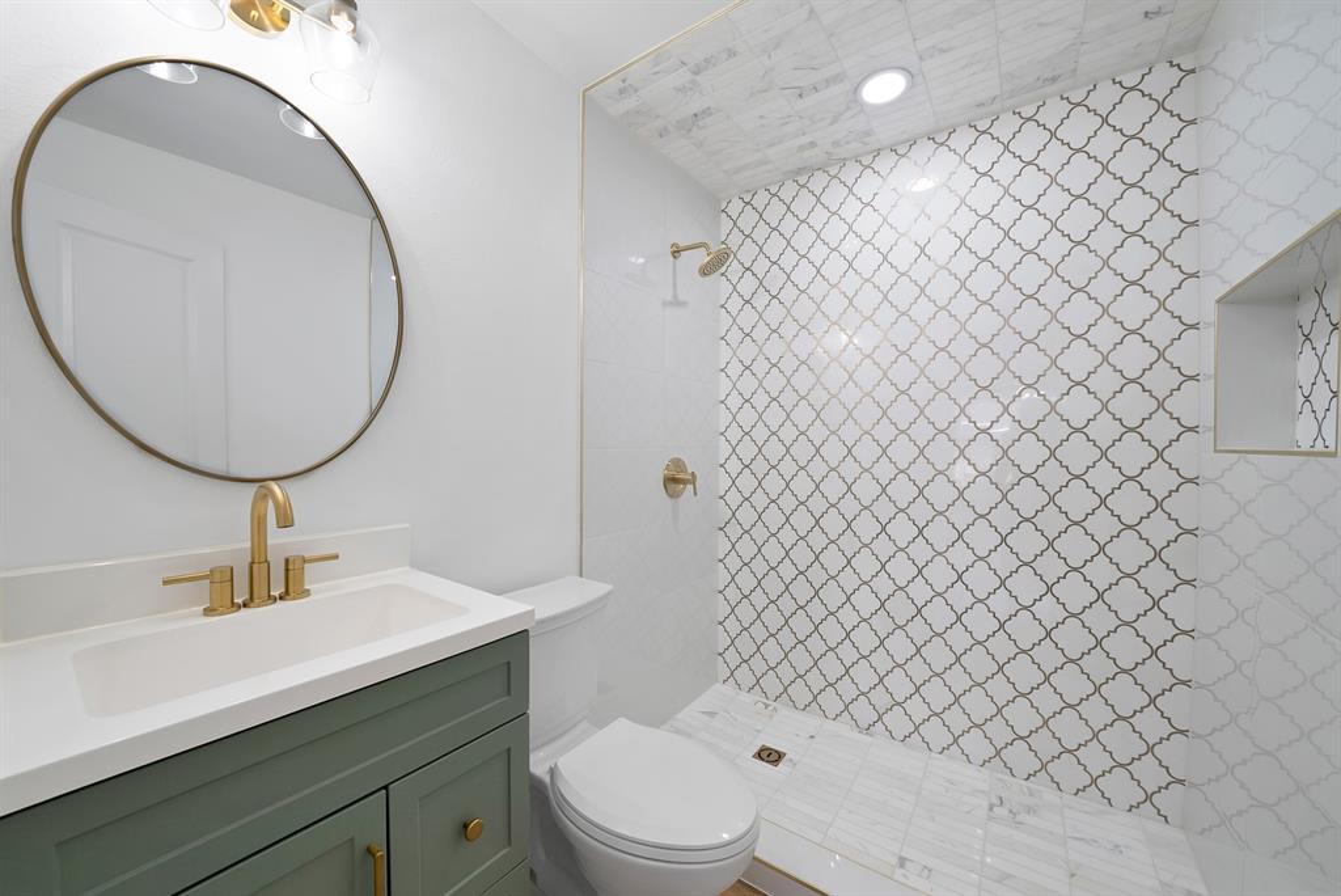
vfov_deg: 90.1
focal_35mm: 12
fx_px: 447
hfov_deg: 112.6
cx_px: 670
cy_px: 448
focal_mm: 12
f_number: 9
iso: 640
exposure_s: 1/30
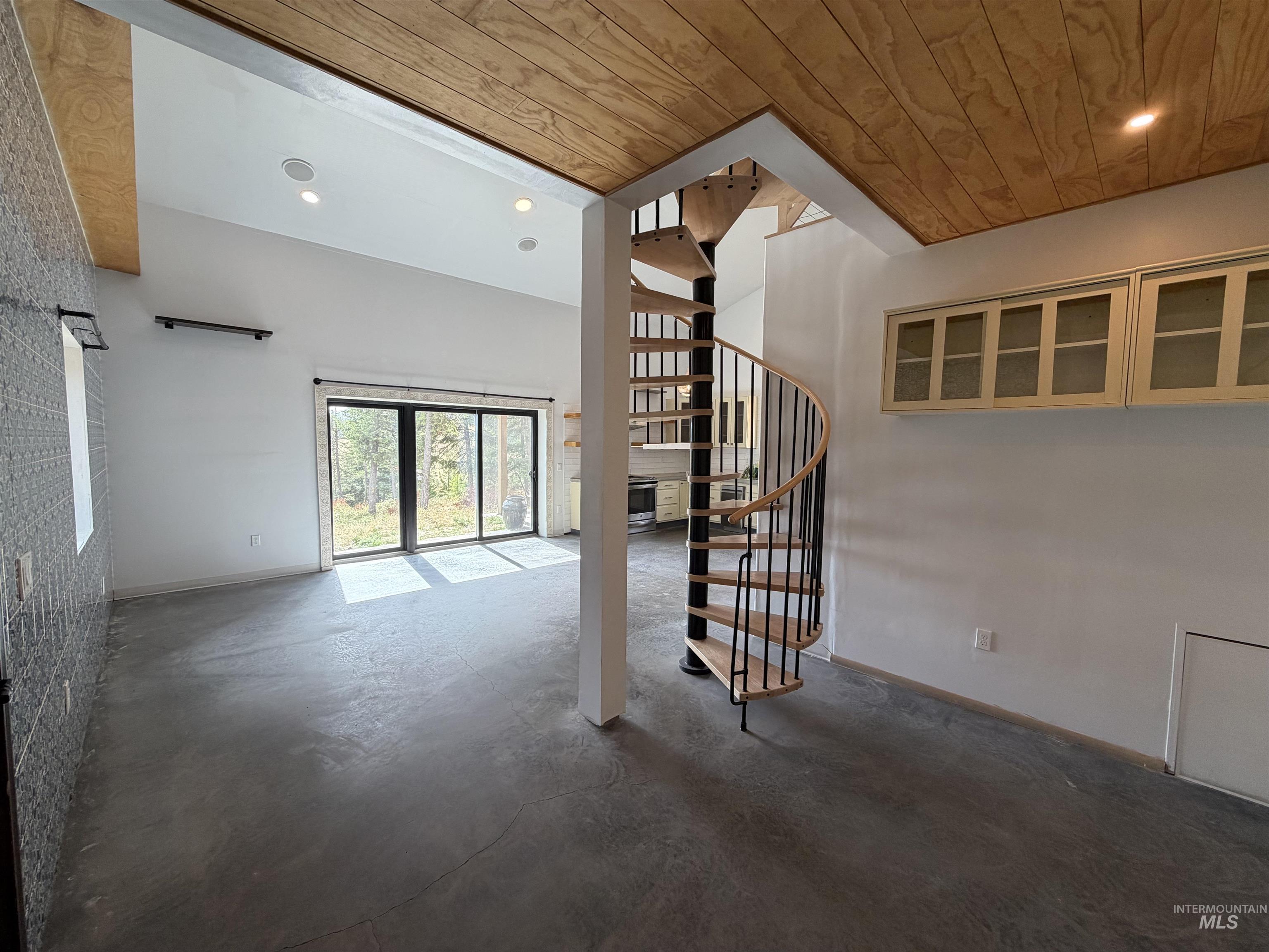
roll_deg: -1.0
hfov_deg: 102.1
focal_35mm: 14
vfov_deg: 85.7
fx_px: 513
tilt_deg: -4.6
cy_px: 476
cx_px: 634
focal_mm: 2.22
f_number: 2.2
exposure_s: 1/120
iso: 80
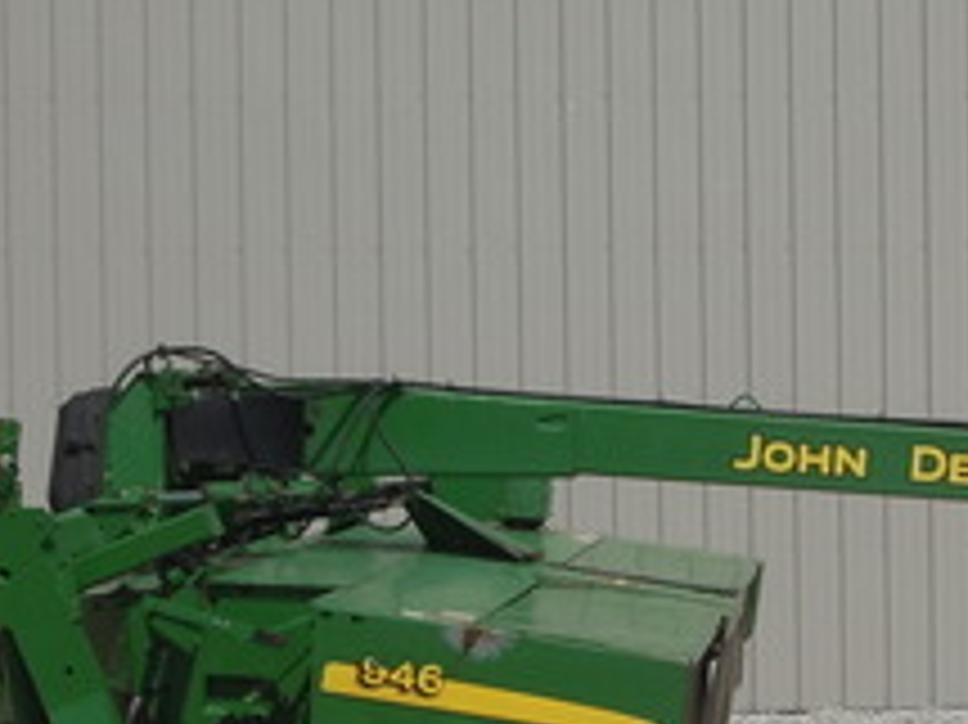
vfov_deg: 12.9
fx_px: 3186
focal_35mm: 114
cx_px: 1036
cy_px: 643
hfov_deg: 16.8
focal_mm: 8.1
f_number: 9.2
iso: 100
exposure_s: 1/400
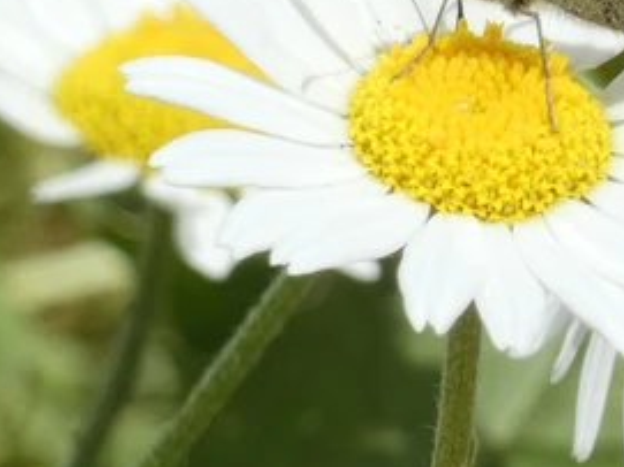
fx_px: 10991
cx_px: 467
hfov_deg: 3.3
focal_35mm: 610
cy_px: 21
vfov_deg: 2.4
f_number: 5.5
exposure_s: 1/200
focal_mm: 46.2
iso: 80
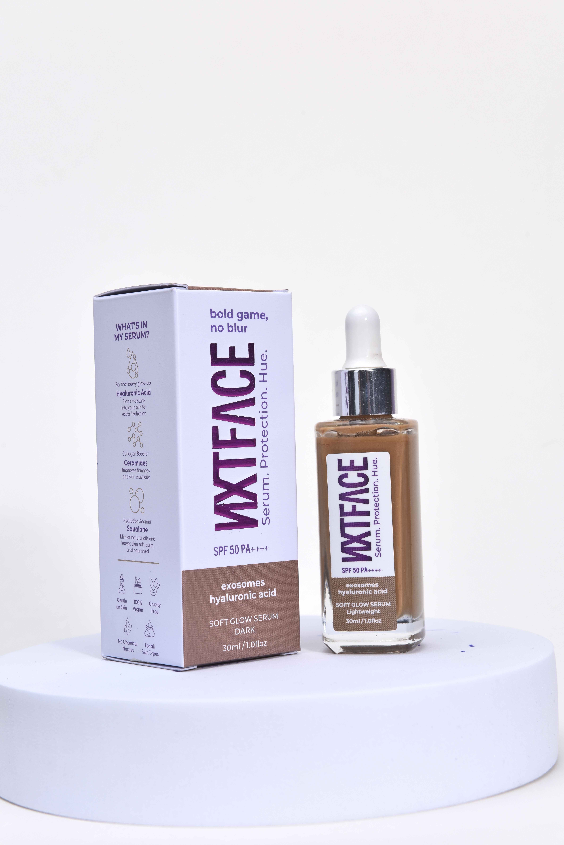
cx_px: 282
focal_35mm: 70
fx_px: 1644
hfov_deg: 19.5
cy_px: 422
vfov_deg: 28.8
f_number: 11
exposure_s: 1/160
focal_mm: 70
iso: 400
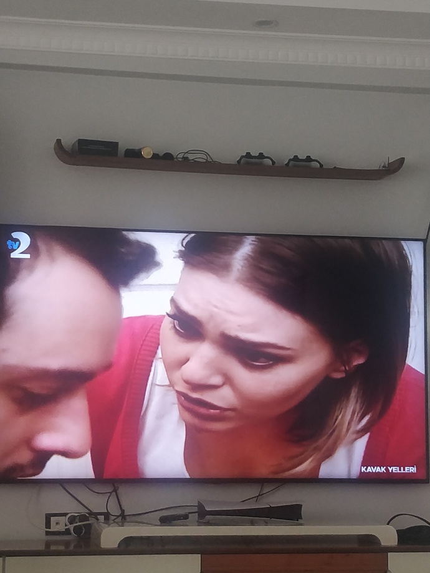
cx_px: 215
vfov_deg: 71.6
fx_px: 398
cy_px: 286
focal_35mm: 24
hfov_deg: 56.8
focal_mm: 4.1
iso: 400
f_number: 1.7
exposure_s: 1/100
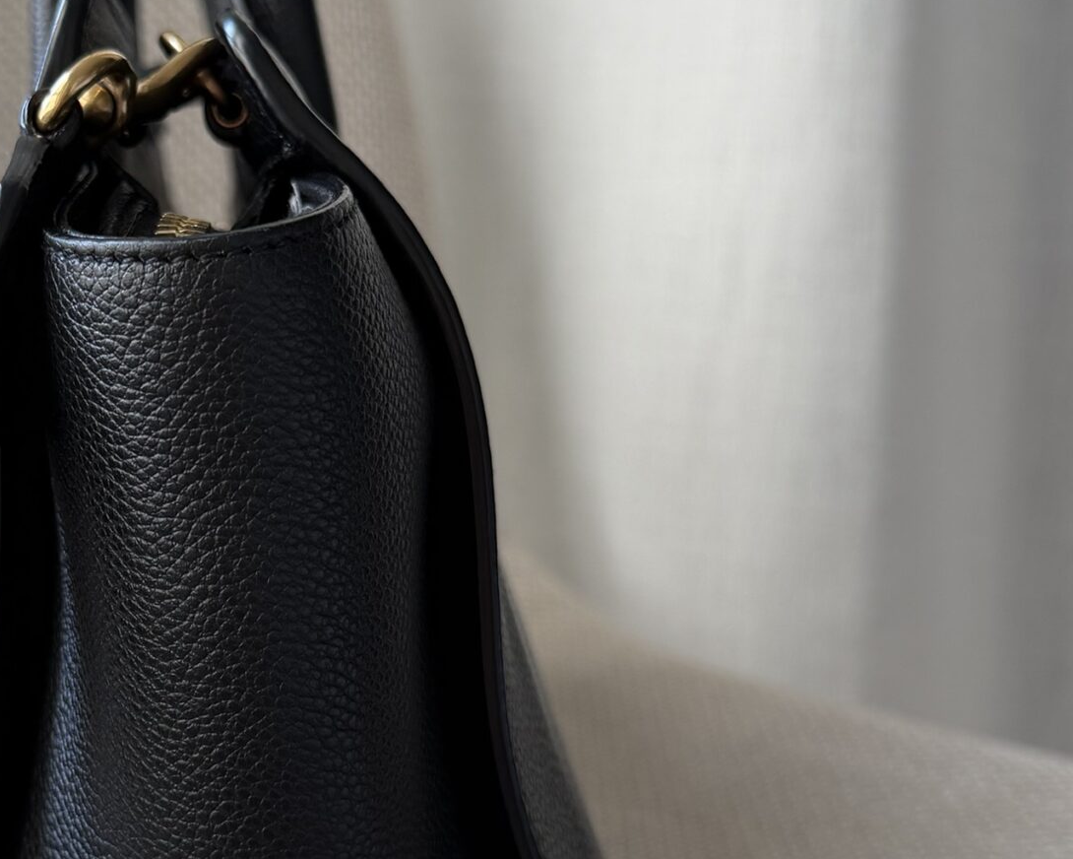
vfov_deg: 27.6
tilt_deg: -9.8
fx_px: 1747
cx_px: 285
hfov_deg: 33.6
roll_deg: -0.9
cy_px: 513
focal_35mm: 55
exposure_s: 1/121
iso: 125
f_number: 1.78
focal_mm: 6.76
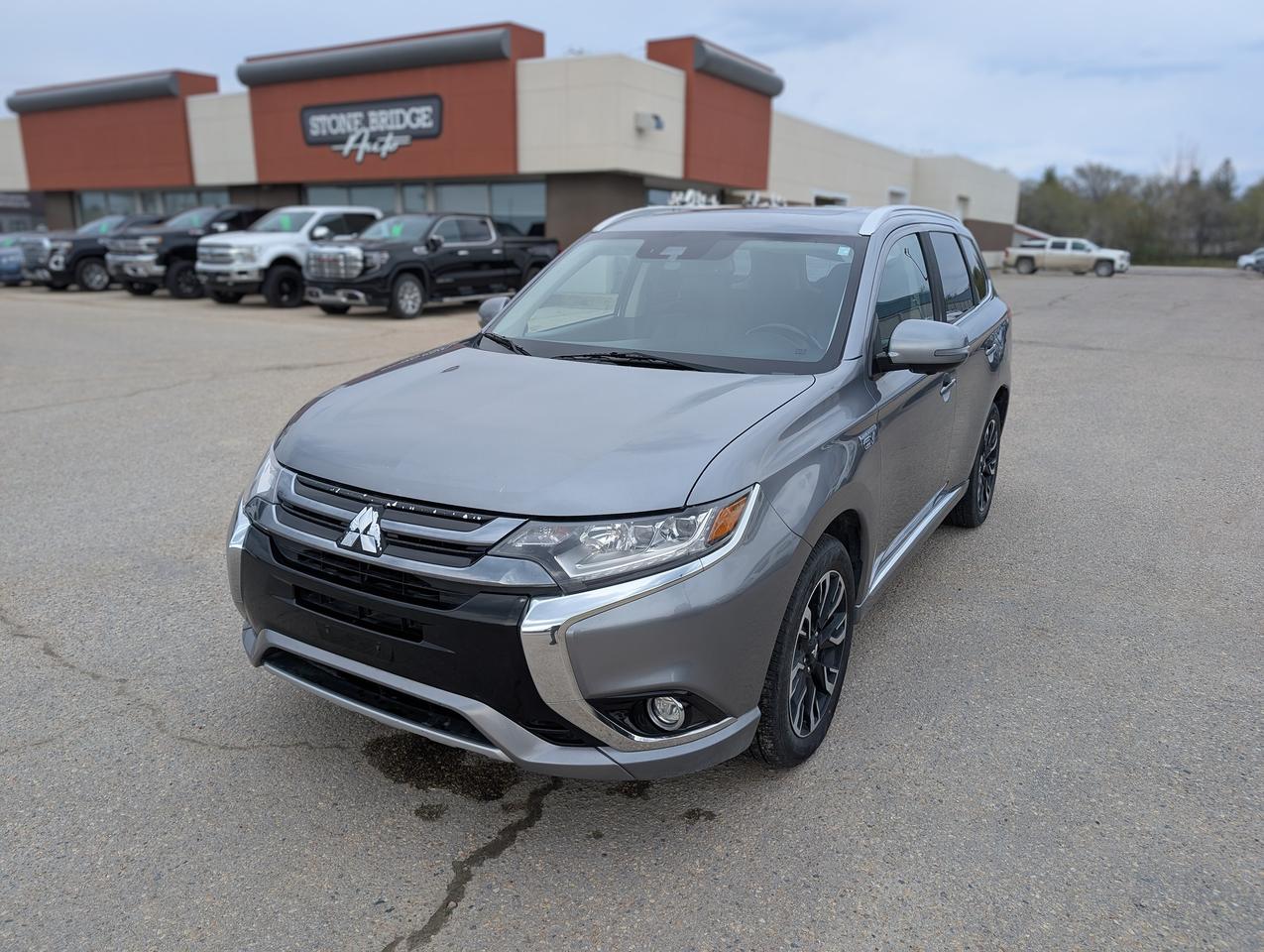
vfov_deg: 56.9
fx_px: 878
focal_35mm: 24
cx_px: 632
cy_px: 476
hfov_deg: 71.5
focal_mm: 6.9
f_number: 1.68
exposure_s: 1/515
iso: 23
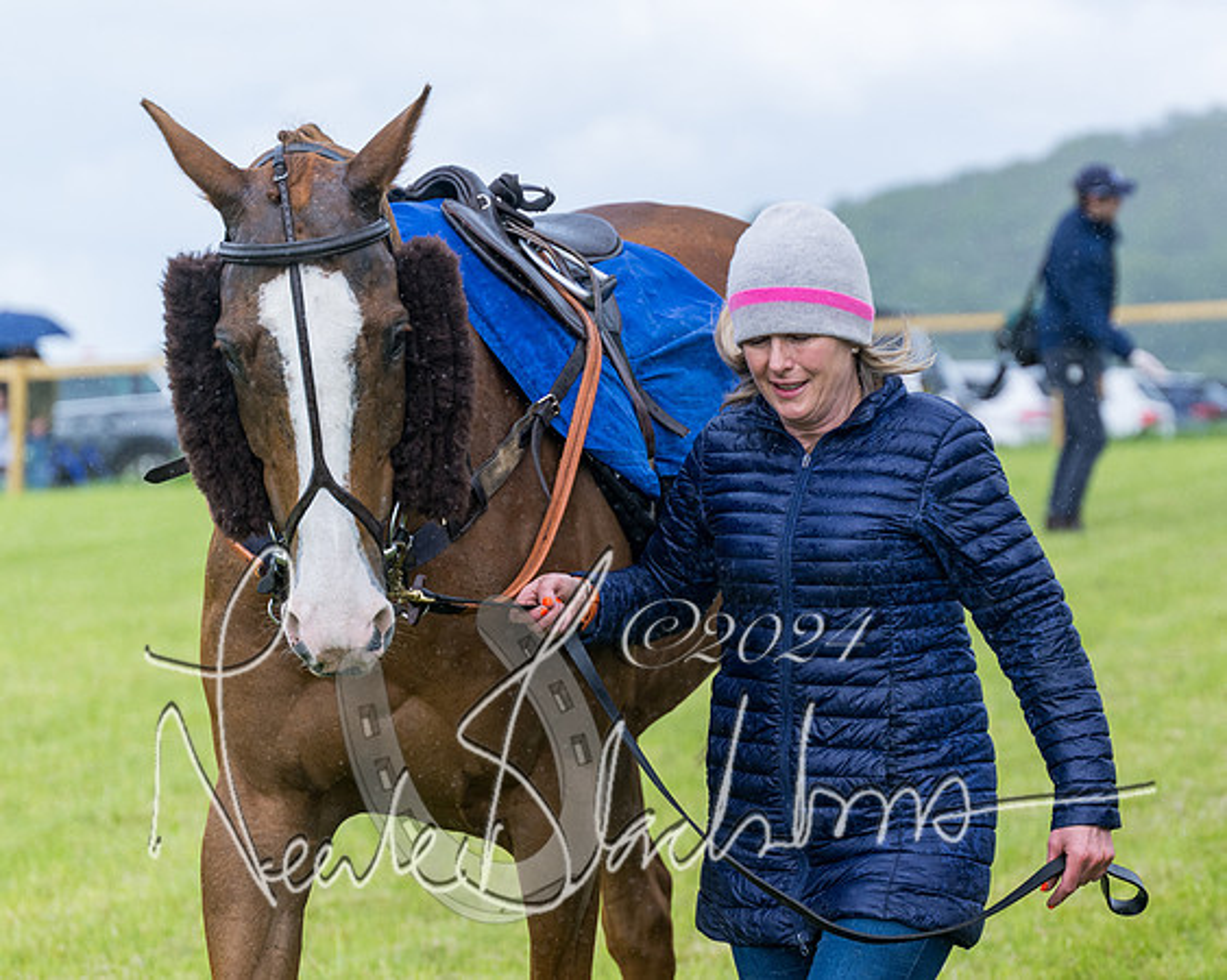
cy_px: 468
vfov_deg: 9.8
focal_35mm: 158
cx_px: 873
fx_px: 5721
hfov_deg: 12.2
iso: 400
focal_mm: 103
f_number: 4
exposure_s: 1/1600
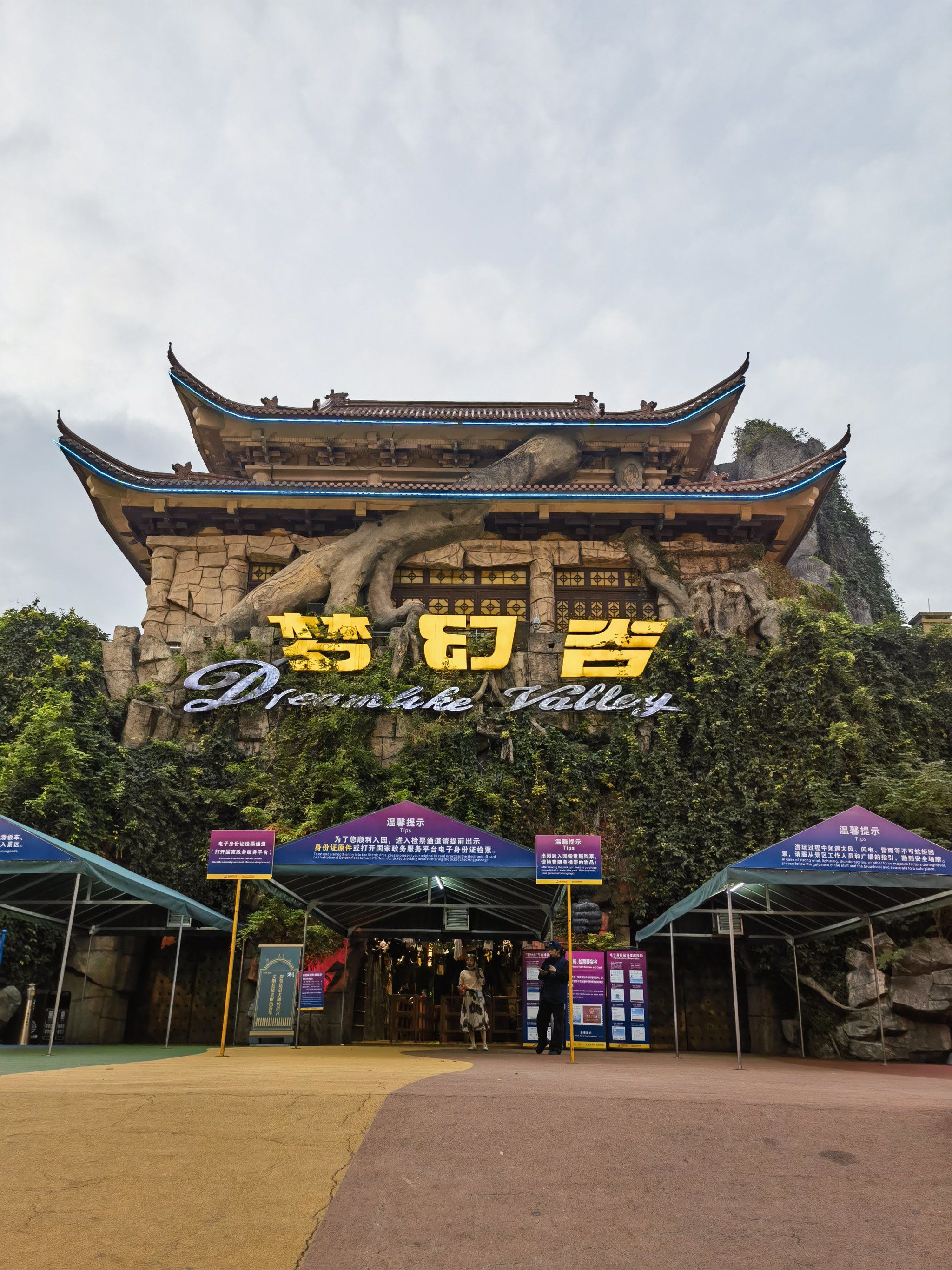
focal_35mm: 30
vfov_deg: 60.0
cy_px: 635
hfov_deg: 46.8
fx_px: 1100
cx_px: 476
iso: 80
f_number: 1.9
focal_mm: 6.67
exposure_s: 1/100
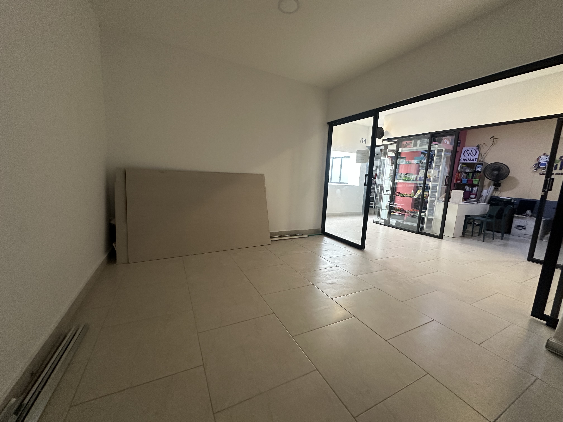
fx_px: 228
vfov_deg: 85.7
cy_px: 211
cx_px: 282
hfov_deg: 102.1
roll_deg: -1.8
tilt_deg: -7.3
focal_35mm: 14
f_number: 2.2
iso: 200
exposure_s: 1/60
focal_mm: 2.22
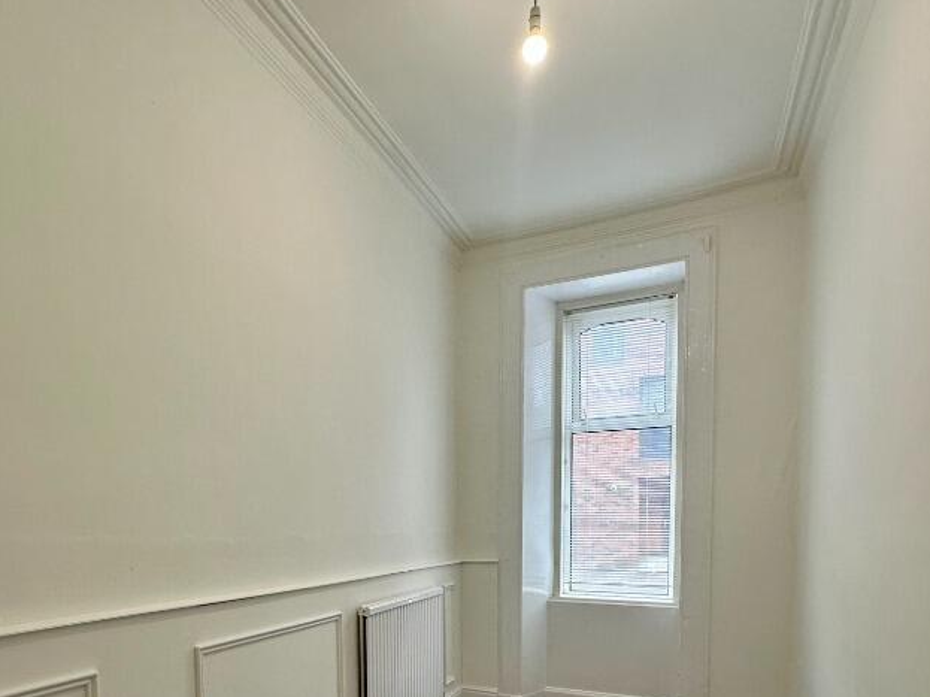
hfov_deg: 73.3
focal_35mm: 23
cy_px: 549
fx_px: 618
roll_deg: +0.4
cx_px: 379
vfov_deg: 55.1
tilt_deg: -2.2
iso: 125
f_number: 2.2
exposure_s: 1/100
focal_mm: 2.22
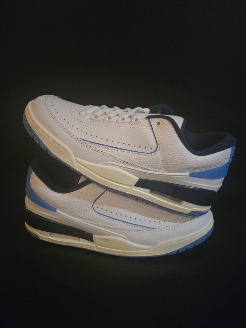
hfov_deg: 58.9
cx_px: 123
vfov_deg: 73.9
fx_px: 218
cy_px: 164
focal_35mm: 23
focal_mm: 5.4
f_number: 1.8
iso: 1600
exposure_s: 1/60
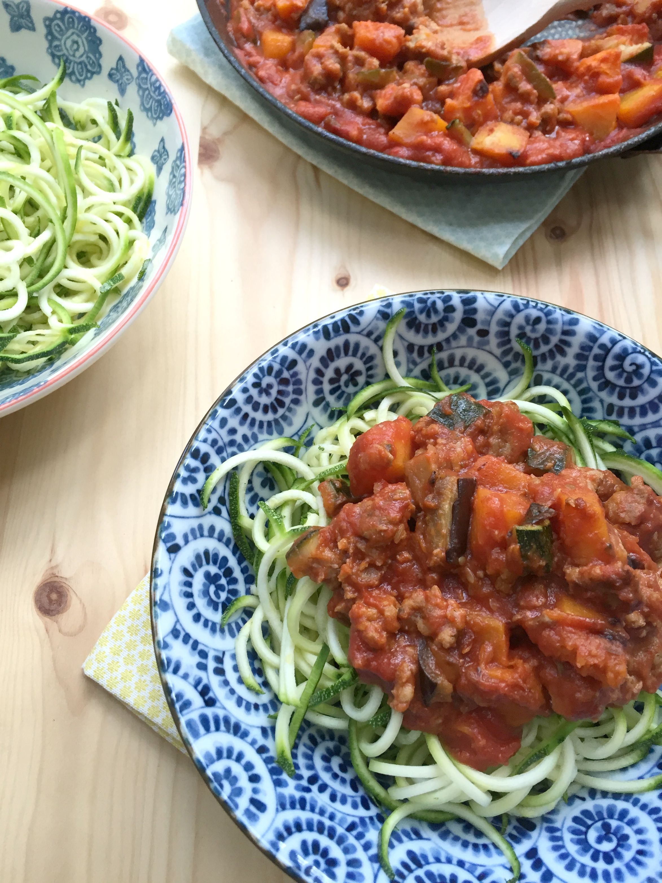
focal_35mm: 29
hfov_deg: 48.2
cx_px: 331
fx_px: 739
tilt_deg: -67.3
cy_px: 442
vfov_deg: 61.7
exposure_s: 1/30
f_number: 2.2
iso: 32
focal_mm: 4.15
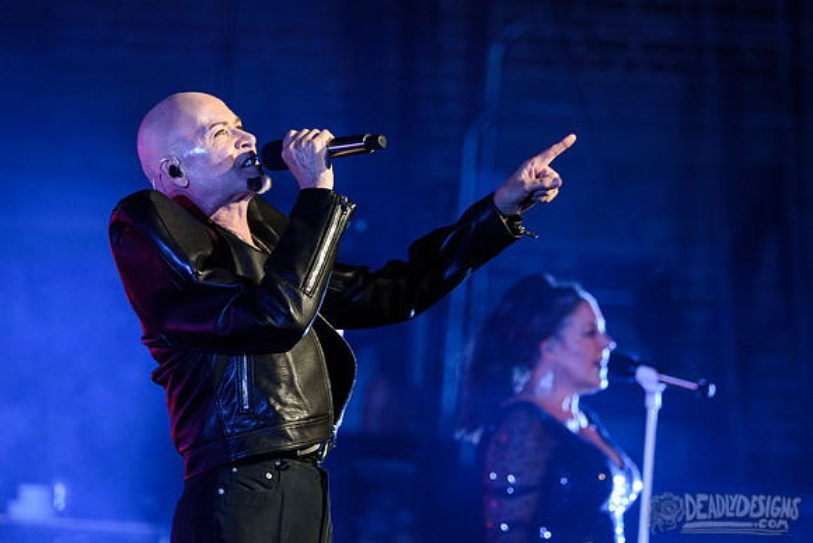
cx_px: 406
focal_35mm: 456
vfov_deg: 3.0
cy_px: 226
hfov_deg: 4.5
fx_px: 10294
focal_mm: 390
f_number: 6
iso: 4000
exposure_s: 1/250
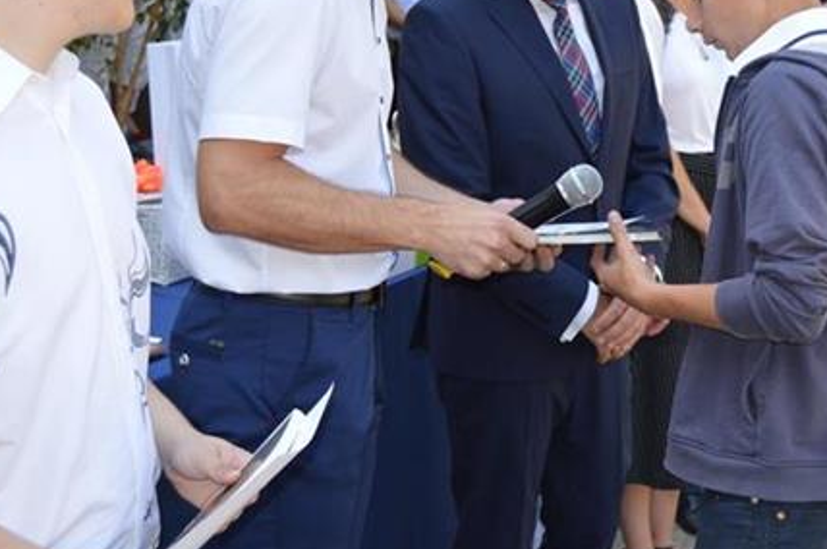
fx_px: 1829
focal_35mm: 80
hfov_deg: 25.2
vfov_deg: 17.0
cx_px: 605
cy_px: 145
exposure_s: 1/125
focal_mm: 35
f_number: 4.5
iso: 125
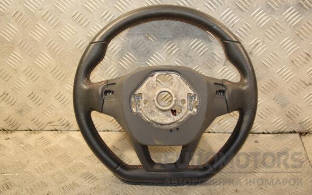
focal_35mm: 55
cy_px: 90
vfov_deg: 23.7
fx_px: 464
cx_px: 154
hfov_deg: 37.2
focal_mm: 35
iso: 800
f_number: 5
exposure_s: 1/160
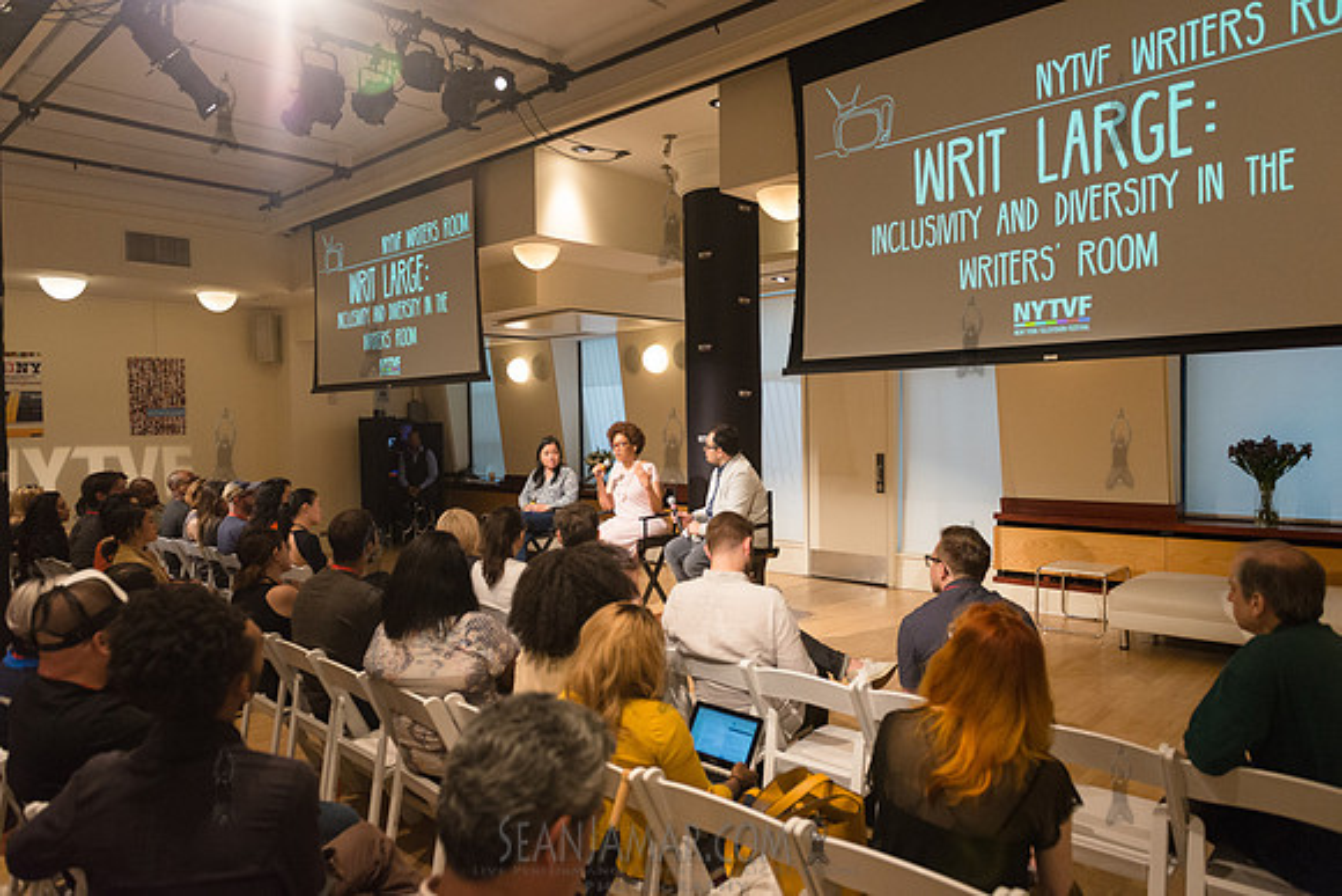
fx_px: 895
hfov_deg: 73.7
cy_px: 448
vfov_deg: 53.2
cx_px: 671
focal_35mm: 24
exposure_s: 1/250
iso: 2500
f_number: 4
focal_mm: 24
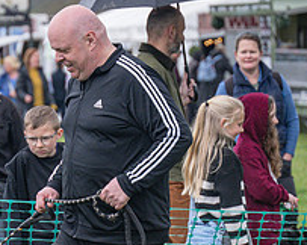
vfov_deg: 5.0
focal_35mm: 306
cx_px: 54
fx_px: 2778
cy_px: 289
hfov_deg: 6.3
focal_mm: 98
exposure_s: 1/3200
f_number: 4
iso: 1250
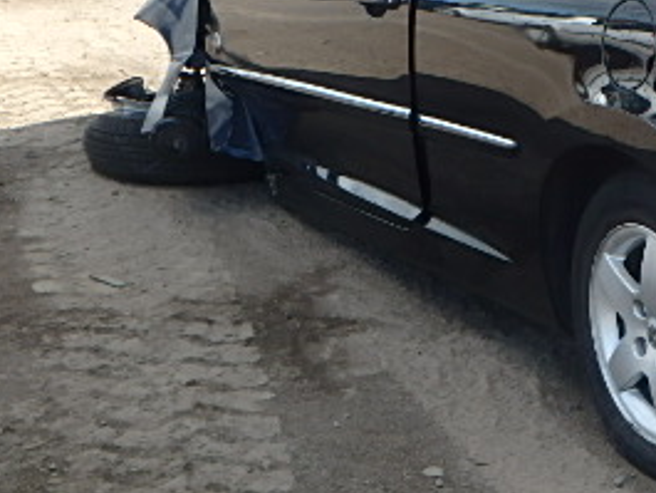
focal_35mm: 87
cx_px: 762
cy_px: 119
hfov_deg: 21.1
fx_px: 1649
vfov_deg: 16.9
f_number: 5
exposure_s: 1/160
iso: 125
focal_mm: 6.4
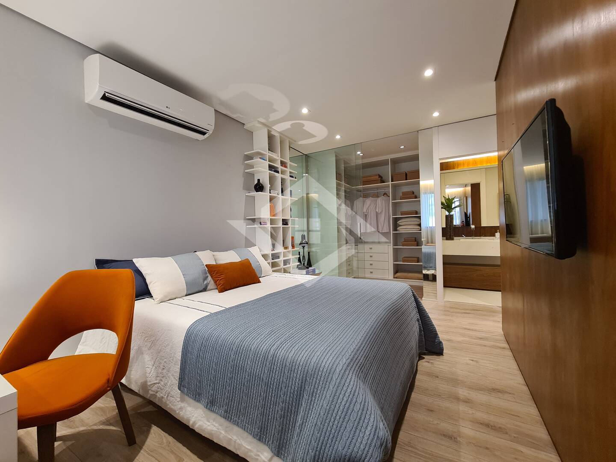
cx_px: 308
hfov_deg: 106.2
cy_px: 231
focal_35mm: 13
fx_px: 231
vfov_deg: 89.9
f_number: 2.2
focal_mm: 2.2
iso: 400
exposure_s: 1/60
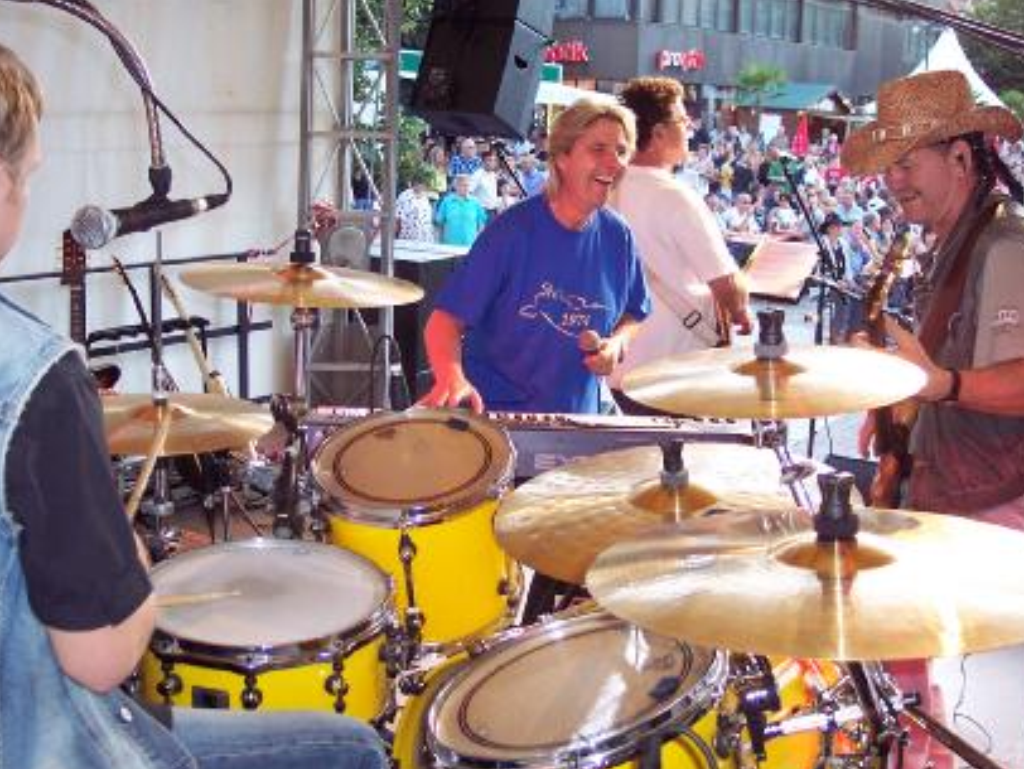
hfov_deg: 39.6
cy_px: 342
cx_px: 459
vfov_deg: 30.3
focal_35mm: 48
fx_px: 1421
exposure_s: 1/60
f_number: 2.8
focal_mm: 8
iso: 140
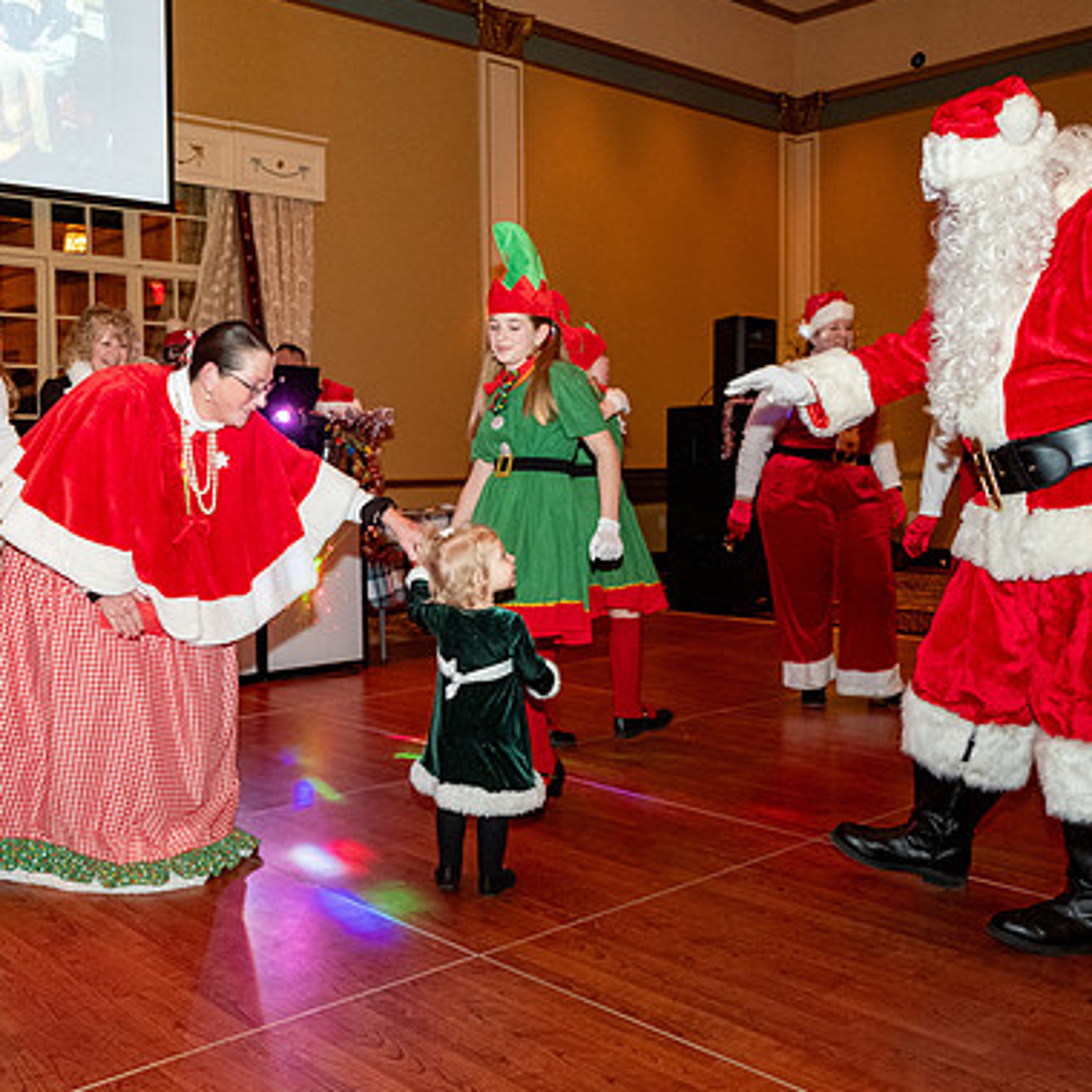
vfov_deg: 47.2
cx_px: 408
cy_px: 547
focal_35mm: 35
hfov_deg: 46.8
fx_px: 1249
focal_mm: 18
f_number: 2.8
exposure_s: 1/125
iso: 2500
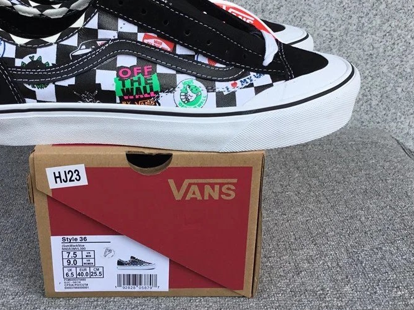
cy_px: 130
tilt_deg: -22.7
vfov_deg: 34.3
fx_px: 502
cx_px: 165
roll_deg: +0.0
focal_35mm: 42
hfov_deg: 44.5
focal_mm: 3.3
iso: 25
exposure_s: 1/328
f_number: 2.4
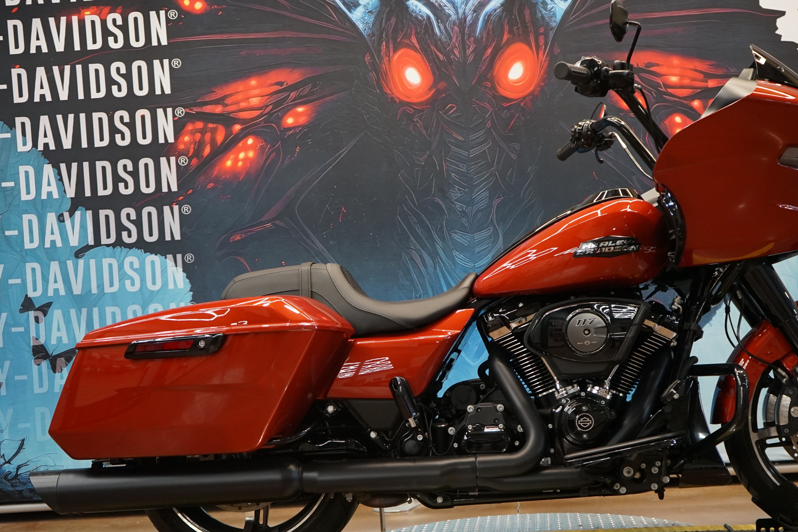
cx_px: 488
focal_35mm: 44
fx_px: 975
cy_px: 353
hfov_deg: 44.2
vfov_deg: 30.3
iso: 1250
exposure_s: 1/160
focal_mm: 33
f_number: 4
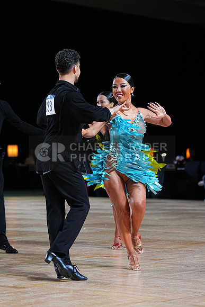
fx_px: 1084
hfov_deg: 10.8
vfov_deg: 16.1
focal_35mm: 127
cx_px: 102
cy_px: 154
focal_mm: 127
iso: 1250
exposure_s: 1/500
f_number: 4
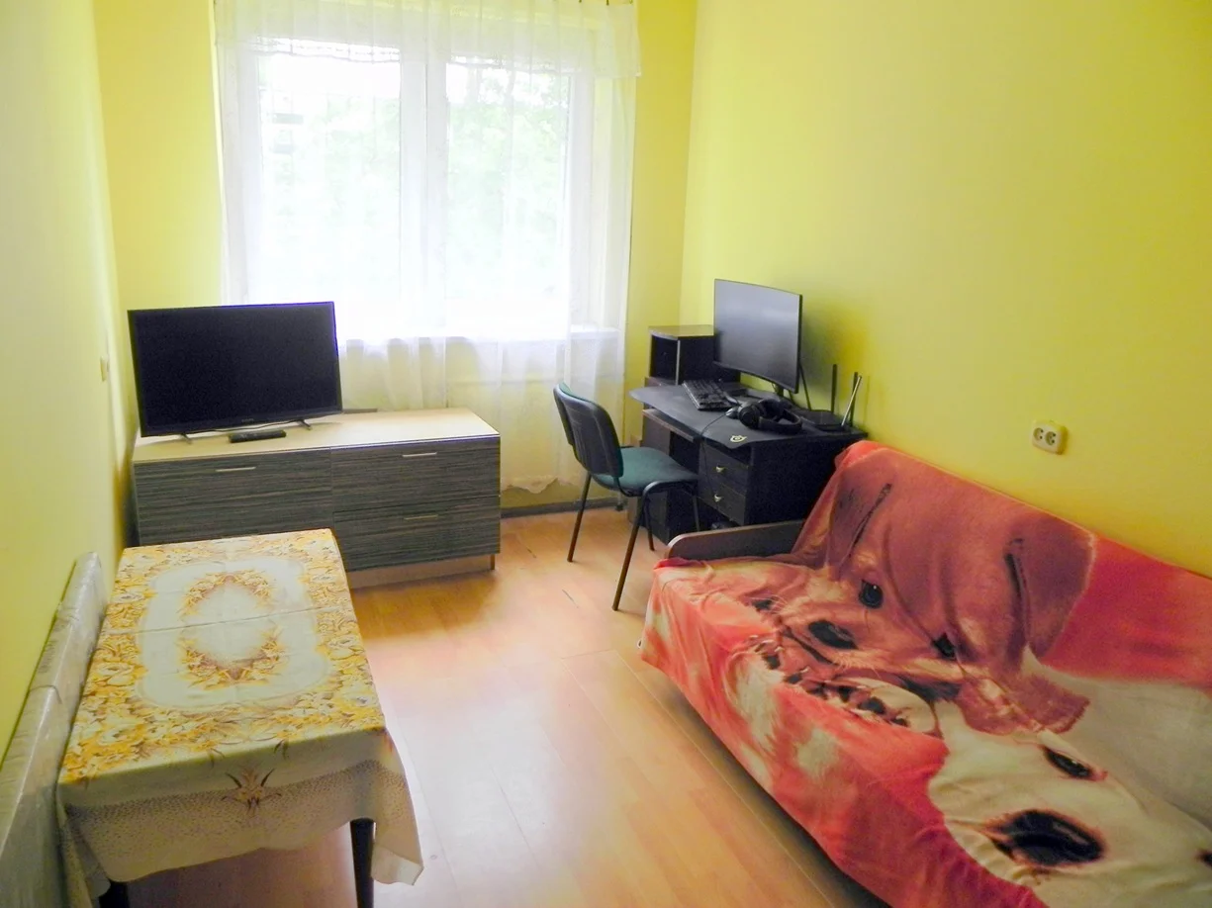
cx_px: 606
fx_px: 910
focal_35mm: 26
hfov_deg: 67.3
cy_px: 454
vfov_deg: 53.0
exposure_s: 1/38.5
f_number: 2.8
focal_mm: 4.6
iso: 160
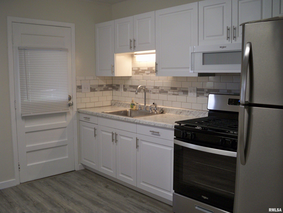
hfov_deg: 52.6
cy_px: 106
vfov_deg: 40.7
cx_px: 142
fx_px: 286
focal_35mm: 35
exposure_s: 1/60
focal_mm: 6.3
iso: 160
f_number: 3.1
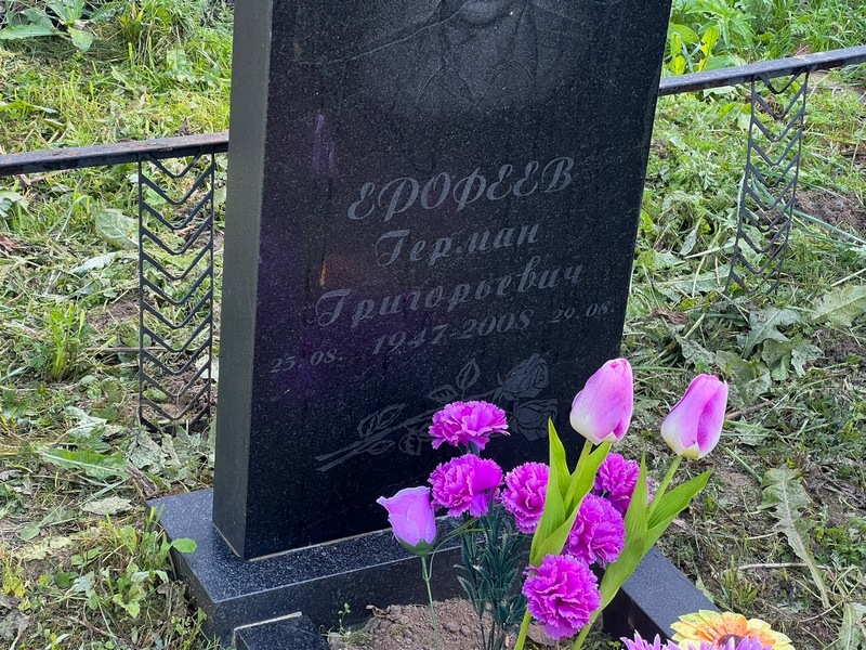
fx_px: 1926
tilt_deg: -29.4
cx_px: 433
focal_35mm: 77
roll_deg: -5.4
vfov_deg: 19.1
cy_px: 325
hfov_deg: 25.3
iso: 125
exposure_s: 1/99
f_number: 2.8
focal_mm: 9
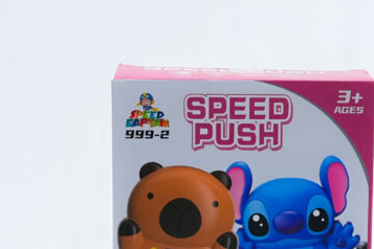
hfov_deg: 13.4
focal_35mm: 153
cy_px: 234
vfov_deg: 8.9
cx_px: 264
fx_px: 1589
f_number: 11
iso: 3200
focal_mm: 52
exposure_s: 1/125
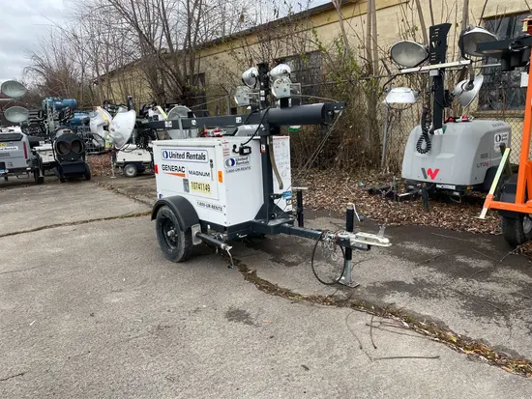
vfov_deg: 53.1
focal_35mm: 26
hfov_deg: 67.3
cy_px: 200
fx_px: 400
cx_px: 266
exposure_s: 1/121
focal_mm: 4.2
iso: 40
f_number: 1.6
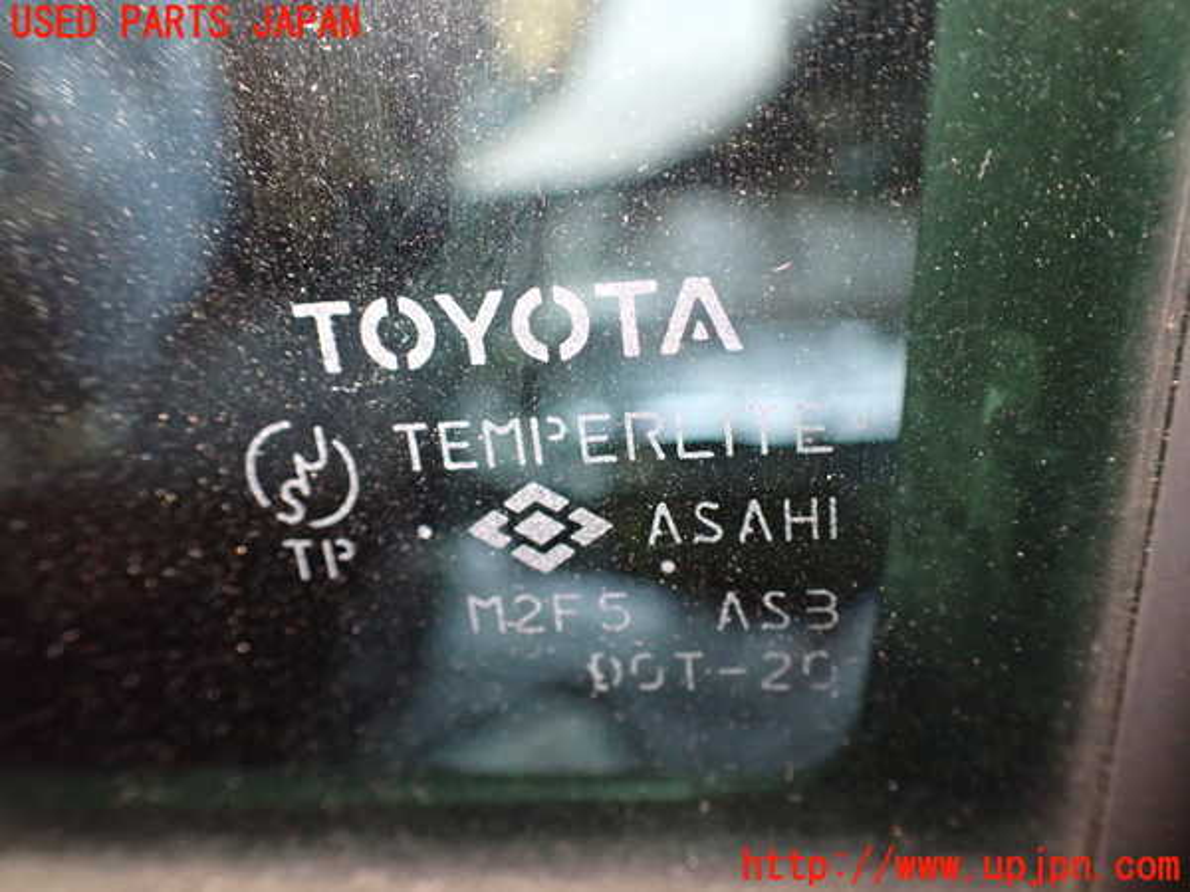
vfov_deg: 46.8
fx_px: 1031
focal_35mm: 30
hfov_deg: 60.0
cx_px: 595
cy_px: 446
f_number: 2.3
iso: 800
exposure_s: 1/50
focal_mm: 5.4
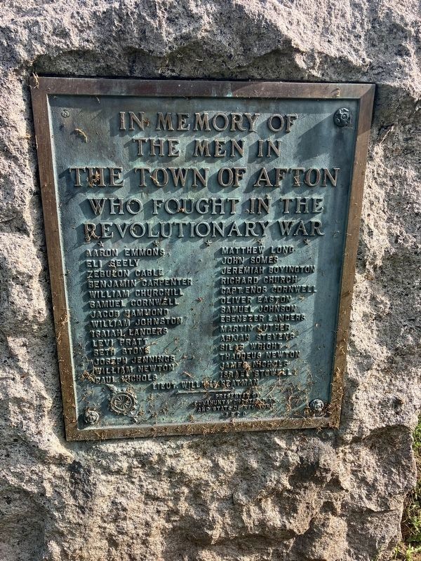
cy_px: 280
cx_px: 210
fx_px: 454
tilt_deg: -15.7
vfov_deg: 63.4
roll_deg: -0.1
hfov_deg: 49.7
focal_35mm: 28
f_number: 1.8
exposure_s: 1/565
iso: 32
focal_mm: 3.99
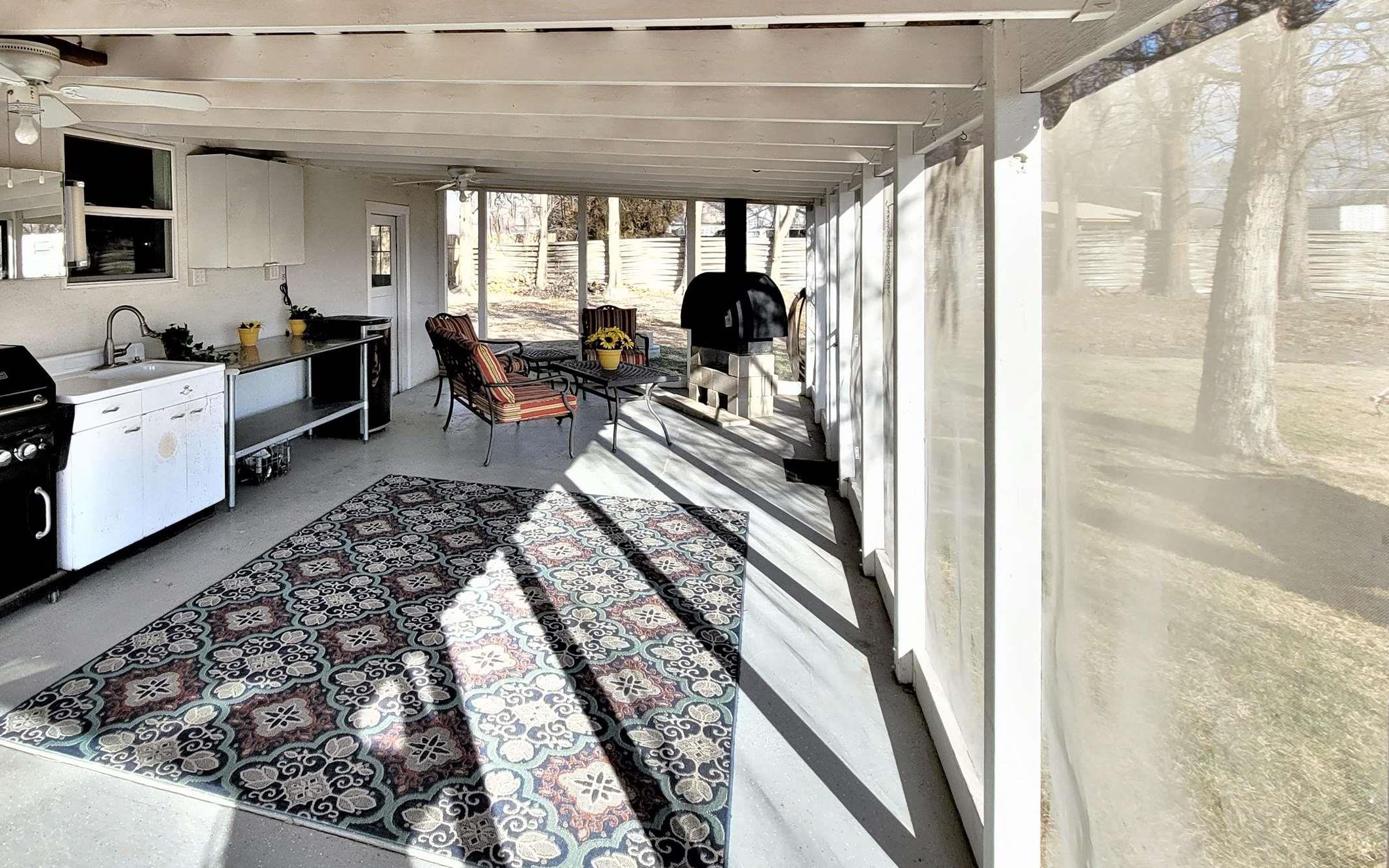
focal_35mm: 20
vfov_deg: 58.0
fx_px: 757
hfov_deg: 83.4
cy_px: 274
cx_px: 518
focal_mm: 1.74
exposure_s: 1/742
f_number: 2.2
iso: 40
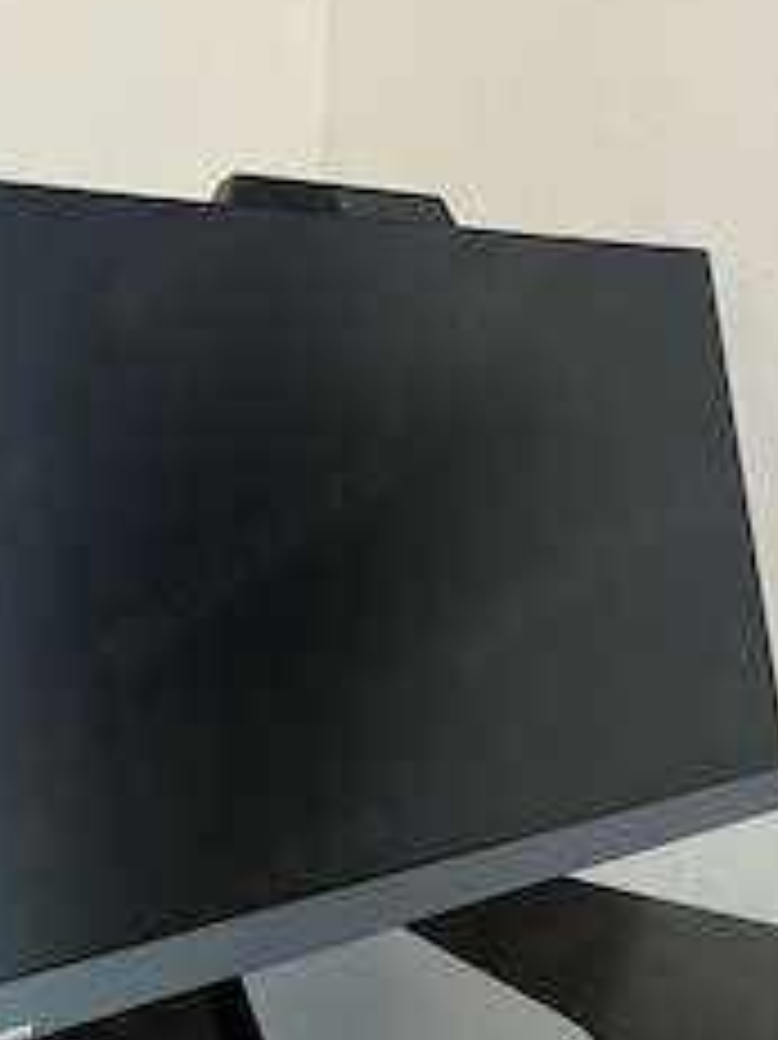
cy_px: 617
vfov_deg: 41.9
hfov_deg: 32.1
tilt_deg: -13.2
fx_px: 1350
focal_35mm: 45
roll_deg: -2.0
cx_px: 333
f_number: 1.6
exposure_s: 1/25
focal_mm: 5.1
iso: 500
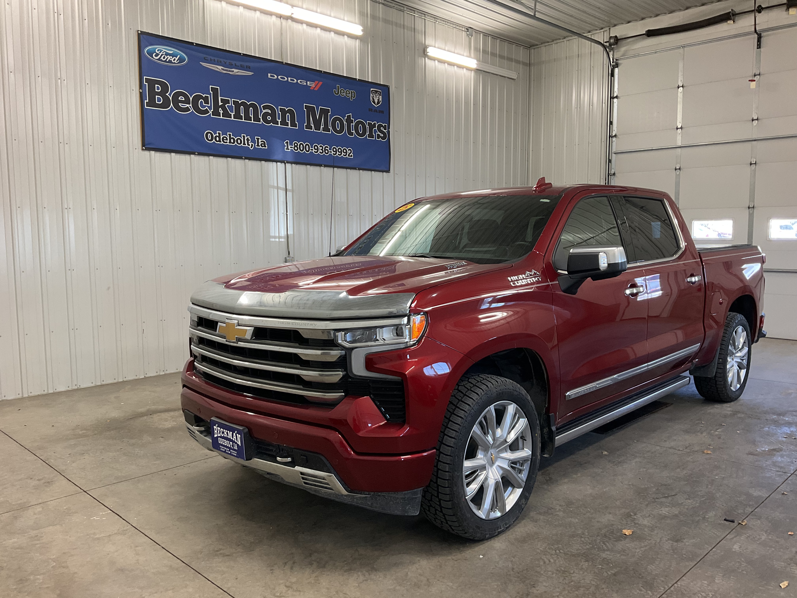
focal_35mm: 29
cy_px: 299
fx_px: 668
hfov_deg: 61.7
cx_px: 398
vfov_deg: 48.2
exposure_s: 1/60
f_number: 1.8
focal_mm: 3
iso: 64
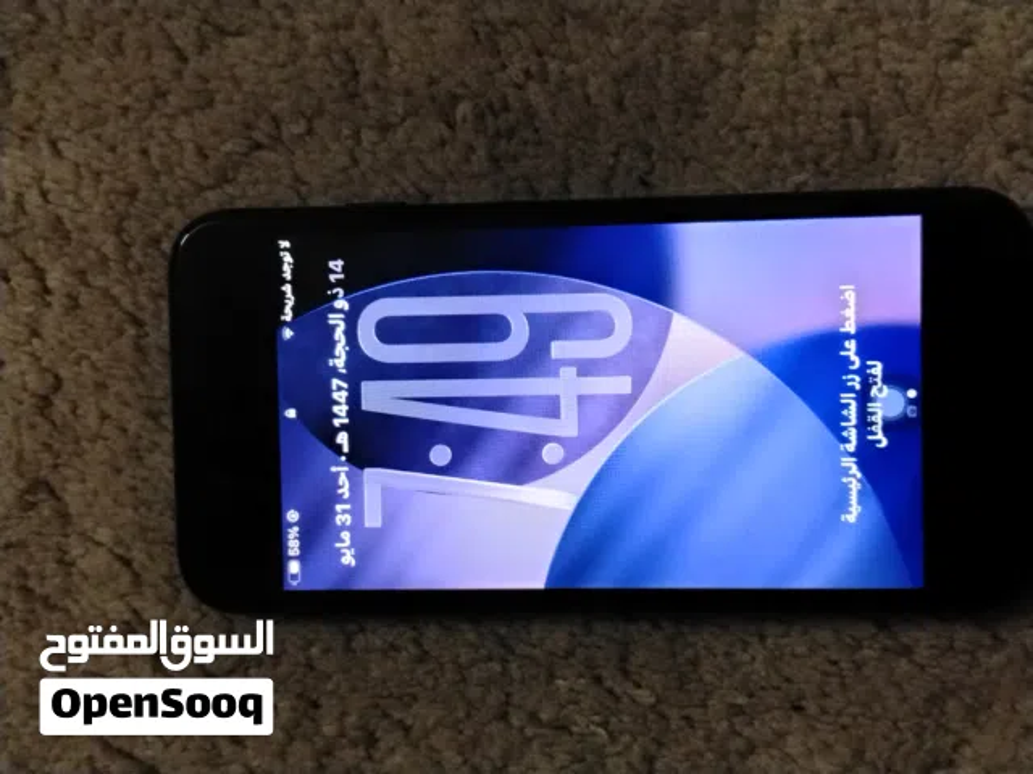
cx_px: 516
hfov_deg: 44.8
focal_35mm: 42
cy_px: 387
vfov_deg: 34.3
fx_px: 1253
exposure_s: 1/25
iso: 753
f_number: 1.8
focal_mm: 4.05
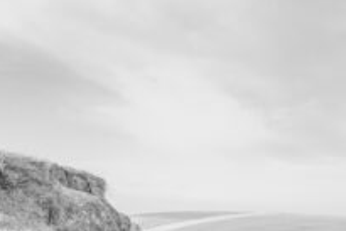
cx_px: 387
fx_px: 721
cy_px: 328
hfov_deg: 25.0
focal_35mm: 75
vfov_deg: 16.8
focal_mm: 10
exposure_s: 1/340
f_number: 4
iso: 320
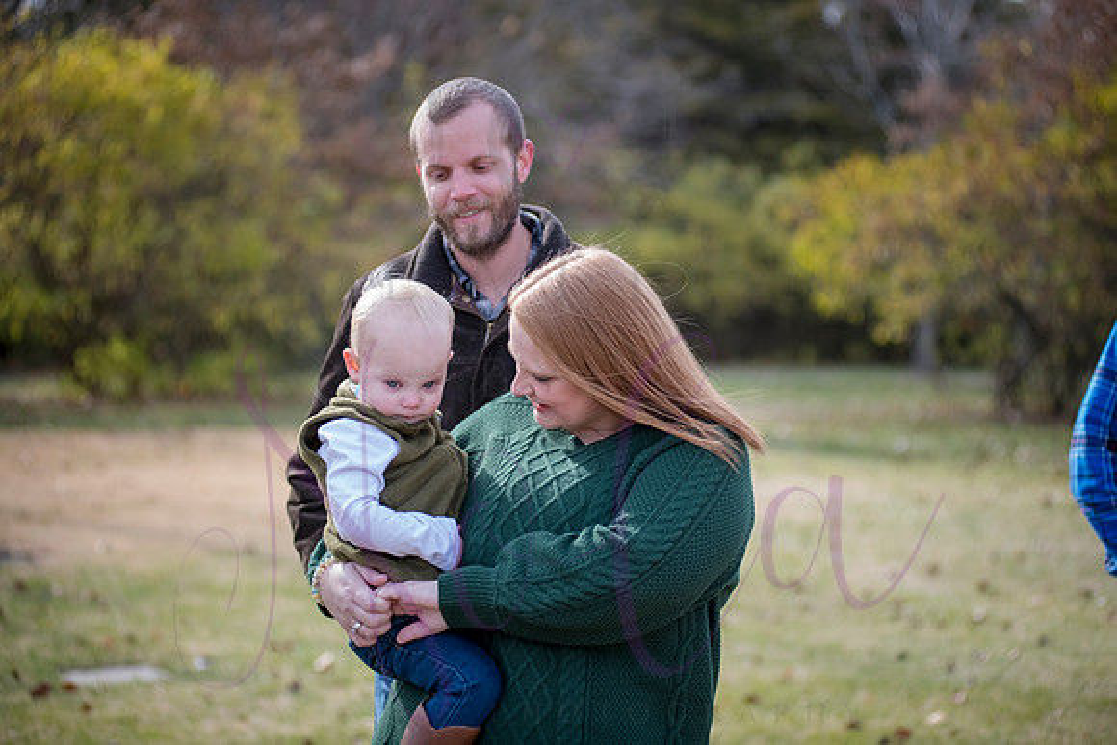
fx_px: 2483
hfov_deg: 25.4
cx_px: 558
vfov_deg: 17.1
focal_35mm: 80
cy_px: 372
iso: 400
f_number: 3.2
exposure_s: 1/1000
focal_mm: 80
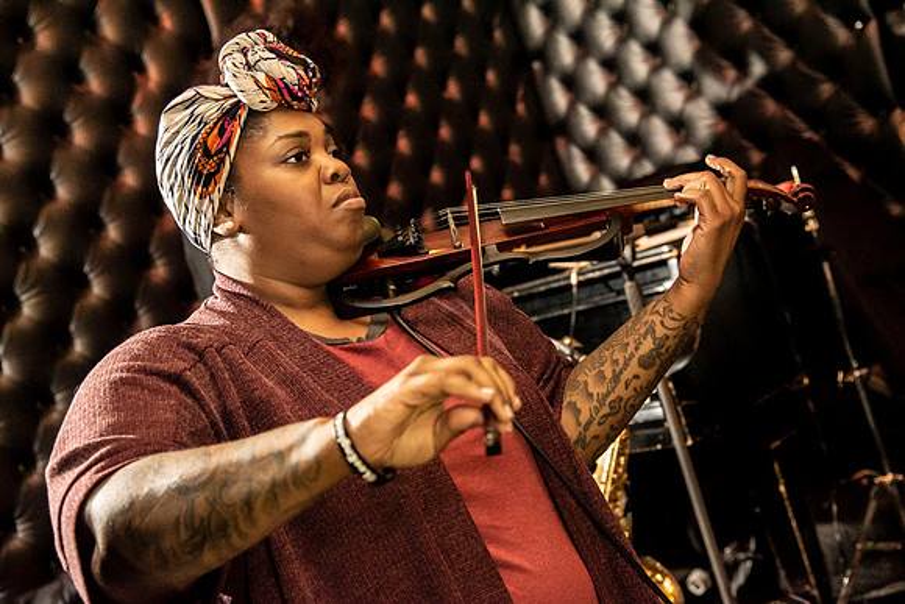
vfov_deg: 23.4
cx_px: 452
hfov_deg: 34.5
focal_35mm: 58
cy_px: 302
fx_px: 1458
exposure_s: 1/200
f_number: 4
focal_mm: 58
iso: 6400
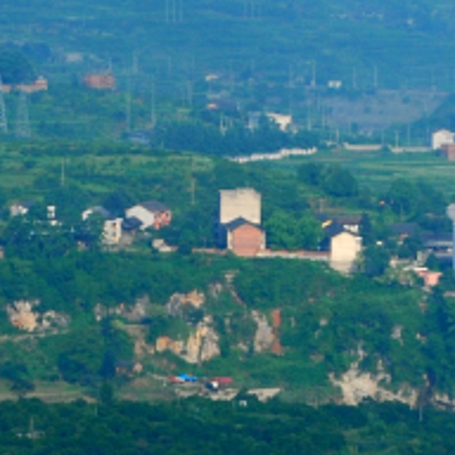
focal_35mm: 408
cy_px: 608
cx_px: 773
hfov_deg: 4.3
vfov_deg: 4.3
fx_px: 6067
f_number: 10
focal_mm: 60
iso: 100
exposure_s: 1/160
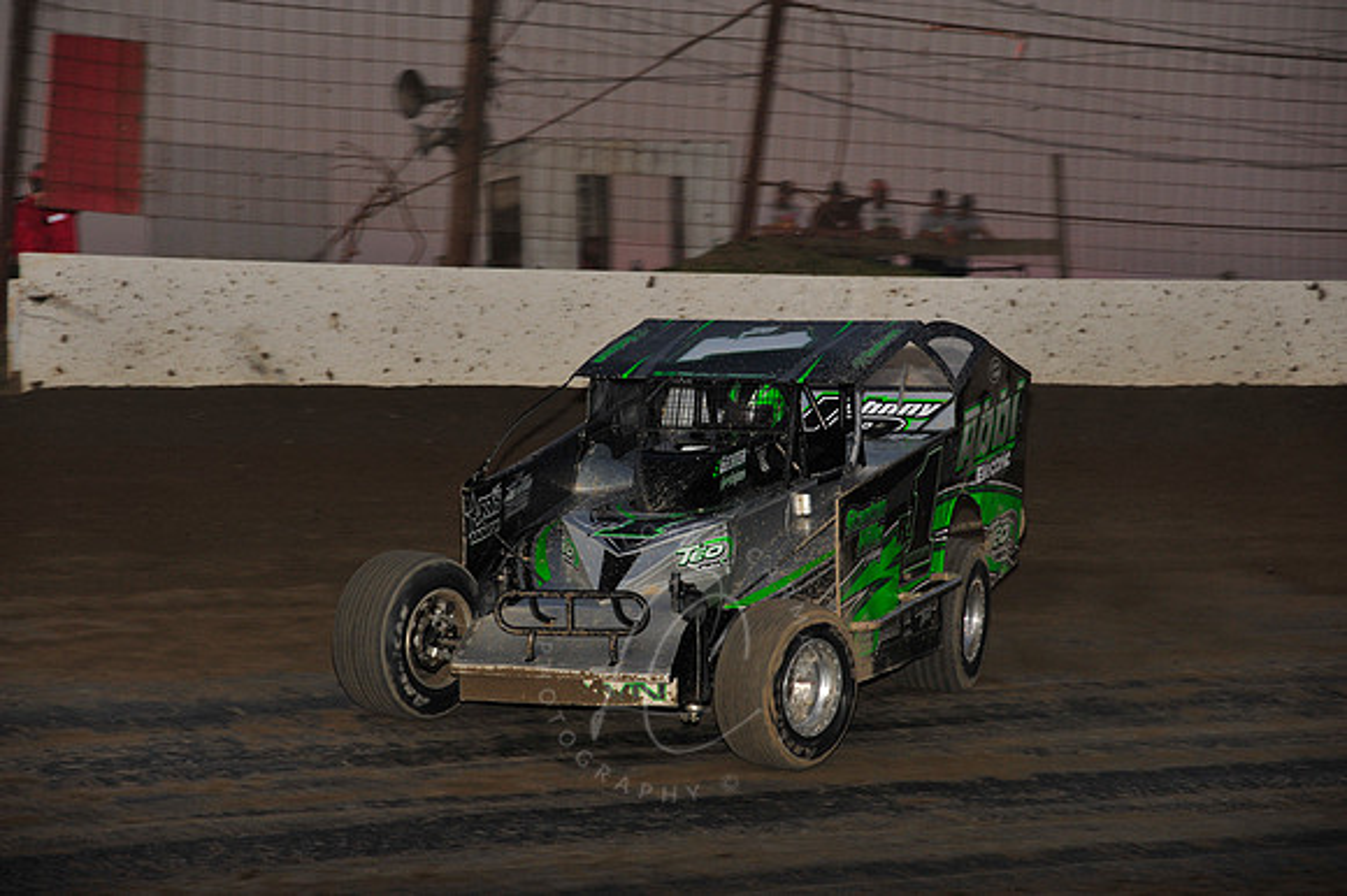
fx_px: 5796
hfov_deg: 13.3
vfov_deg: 8.8
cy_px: 448
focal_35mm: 155
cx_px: 674
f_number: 7.1
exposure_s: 1/320
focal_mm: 155
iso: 1000
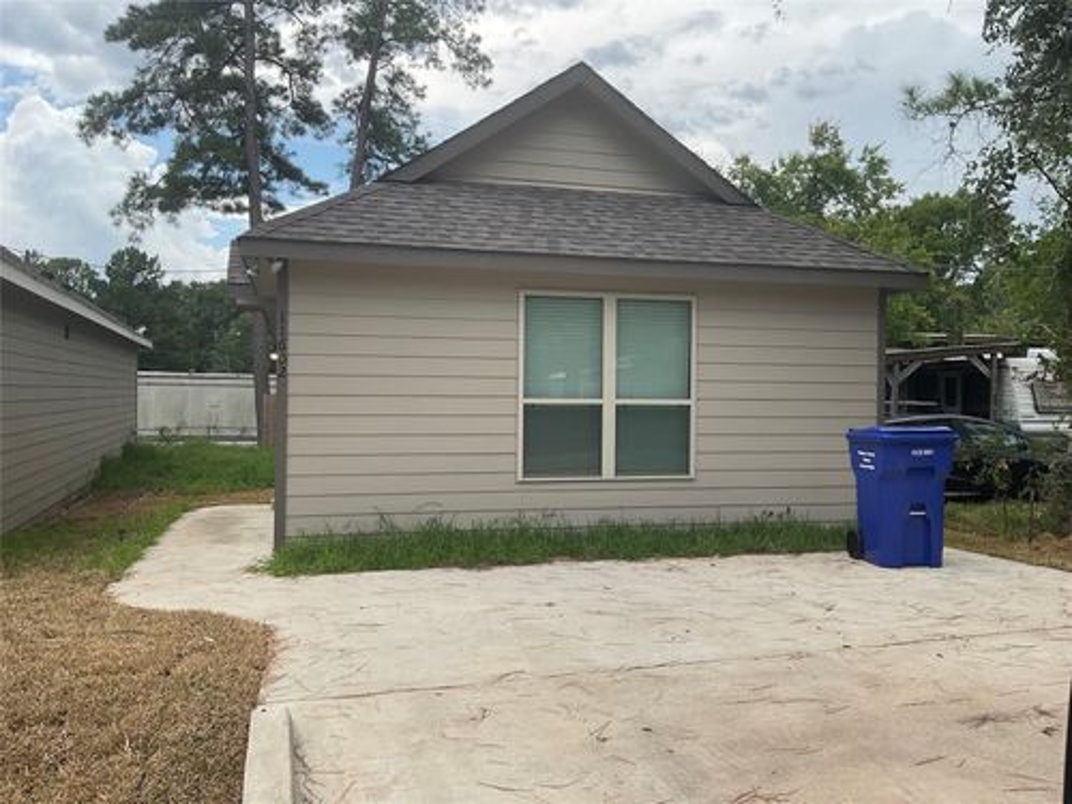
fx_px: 898
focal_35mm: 29
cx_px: 536
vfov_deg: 48.2
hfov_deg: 61.7
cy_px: 402
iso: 16
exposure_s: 1/709
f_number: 1.8
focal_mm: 3
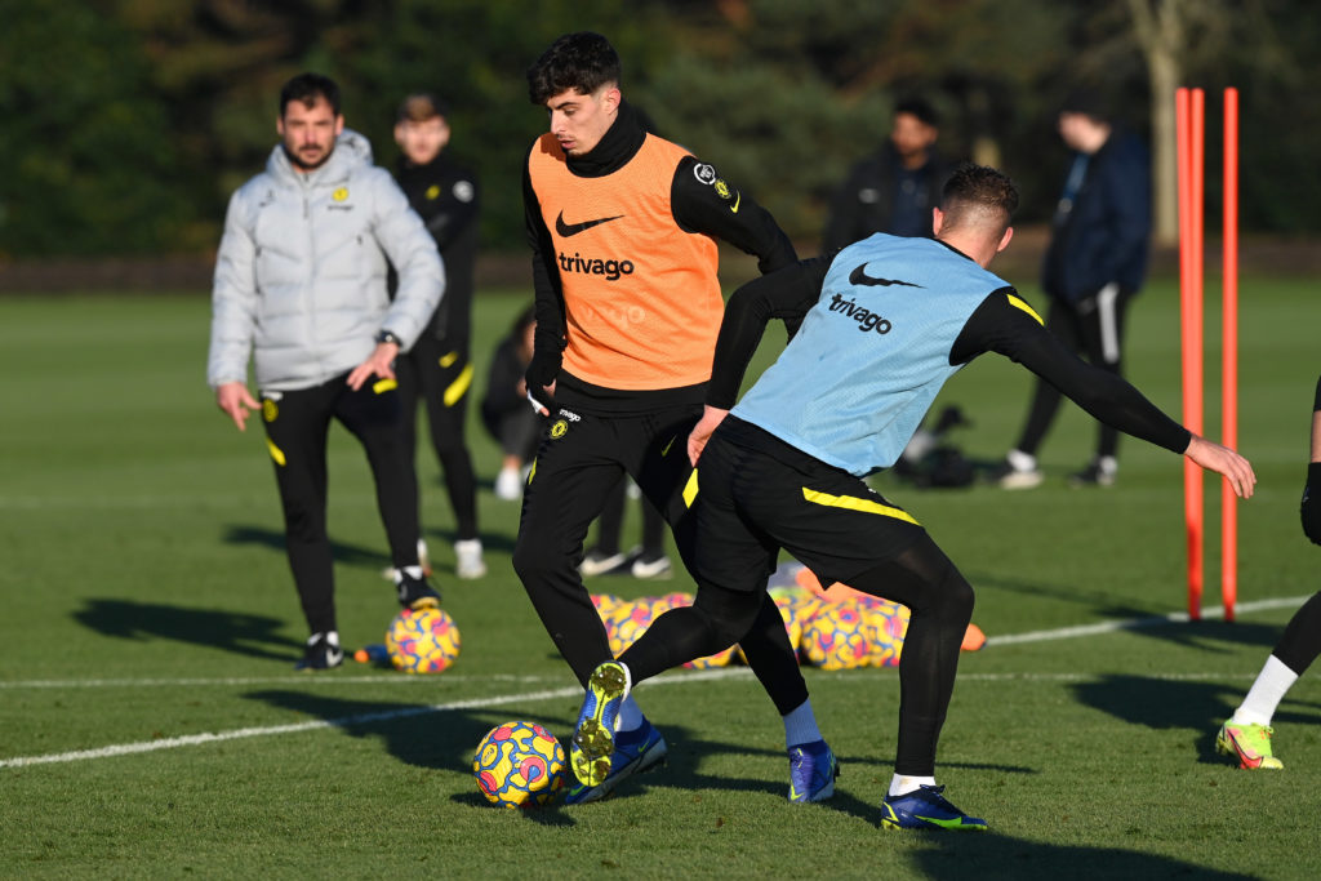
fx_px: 14679
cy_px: 440
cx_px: 660
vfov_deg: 3.4
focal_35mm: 400
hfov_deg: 5.2
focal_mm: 400
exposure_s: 1/2000
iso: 320
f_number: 5.6
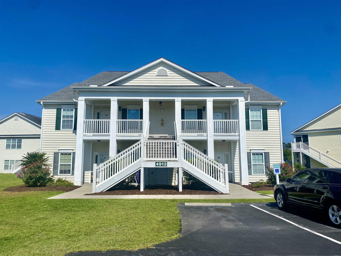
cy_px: 128
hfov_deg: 67.3
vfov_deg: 53.1
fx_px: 256
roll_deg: +0.2
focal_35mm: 26
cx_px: 170
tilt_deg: +8.6
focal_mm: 4.25
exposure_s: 1/6410
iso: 32
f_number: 1.8
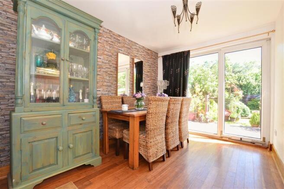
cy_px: 94
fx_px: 118
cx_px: 142
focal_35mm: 15
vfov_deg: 77.3
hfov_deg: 100.4
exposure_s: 1/3
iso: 400
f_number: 9
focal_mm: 10
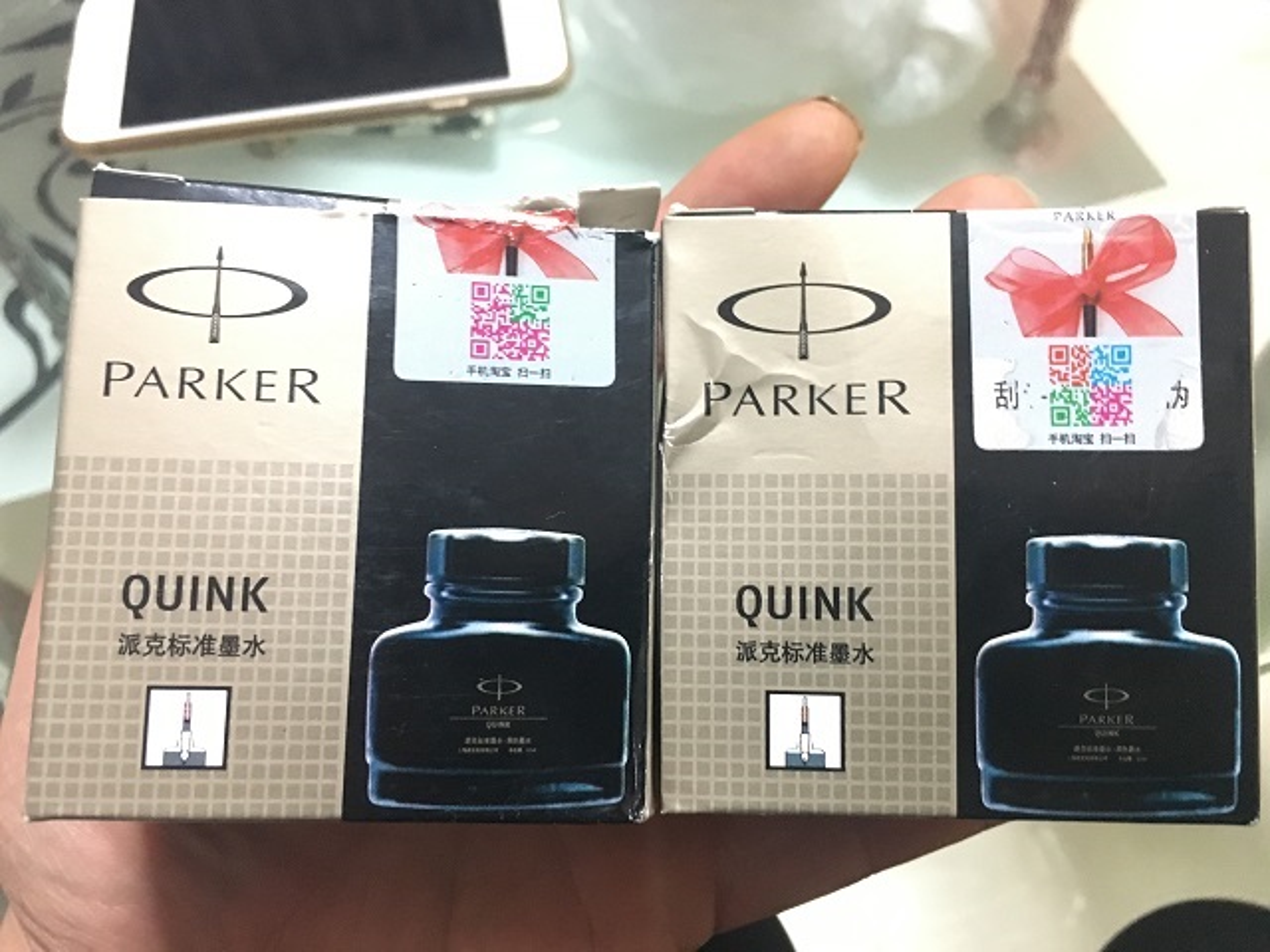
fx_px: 1064
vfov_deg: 48.2
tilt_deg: -60.5
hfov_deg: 61.7
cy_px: 476
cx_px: 635
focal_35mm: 29
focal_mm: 4.15
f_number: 2.2
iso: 640
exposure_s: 1/17
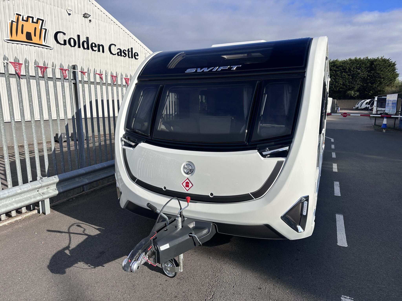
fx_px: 279
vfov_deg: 56.8
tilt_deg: -10.7
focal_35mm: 24
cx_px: 201
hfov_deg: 71.6
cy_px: 150
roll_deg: +0.4
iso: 80
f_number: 1.78
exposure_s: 1/5848
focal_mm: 6.86
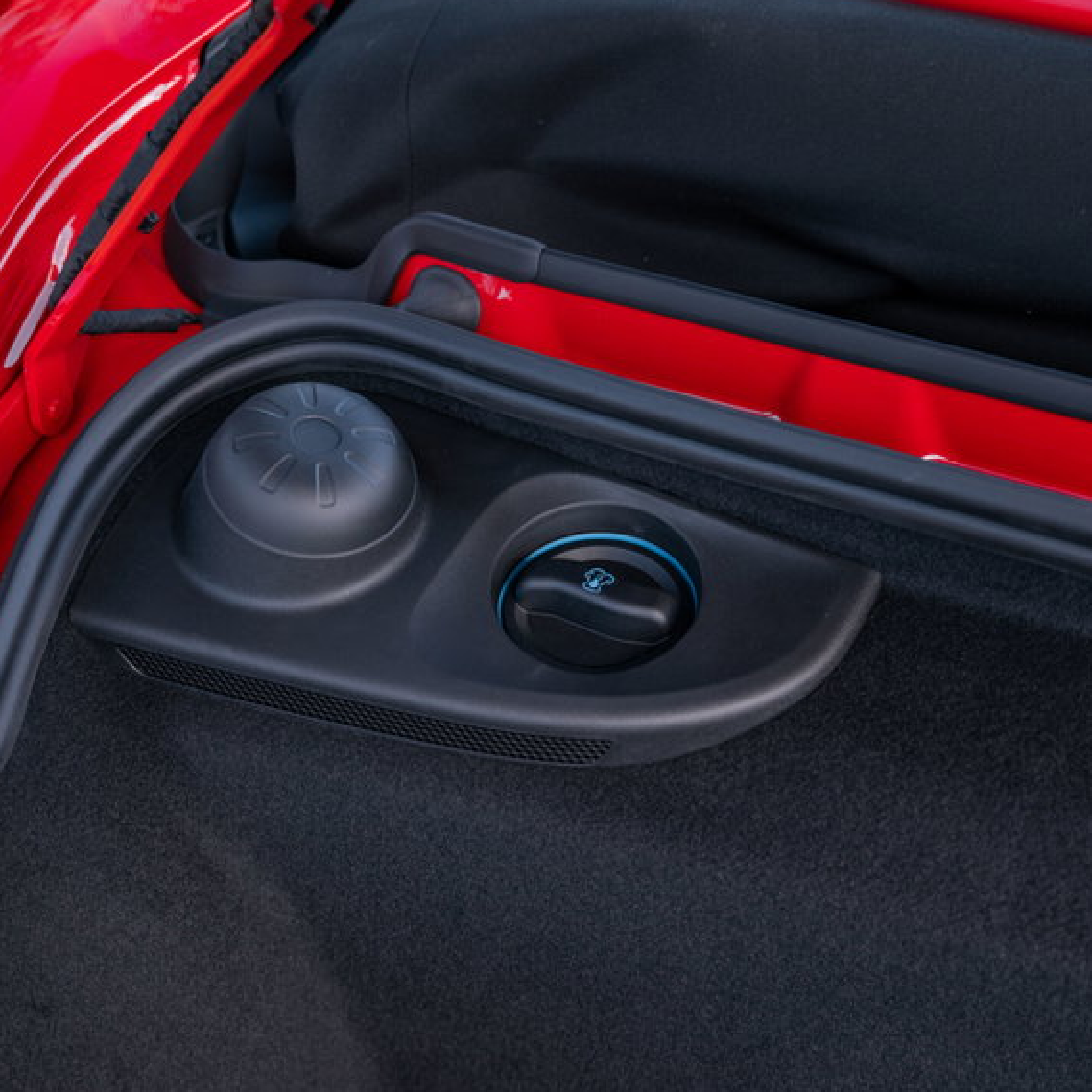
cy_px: 567
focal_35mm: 52
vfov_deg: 32.8
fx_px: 1856
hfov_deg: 32.8
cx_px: 564
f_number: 2.8
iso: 160
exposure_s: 1/250
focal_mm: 34
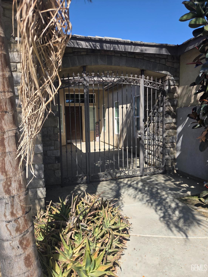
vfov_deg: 73.9
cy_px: 138
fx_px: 184
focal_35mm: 23
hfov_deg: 58.9
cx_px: 104
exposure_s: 1/3059
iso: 80
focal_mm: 5.4
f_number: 1.8
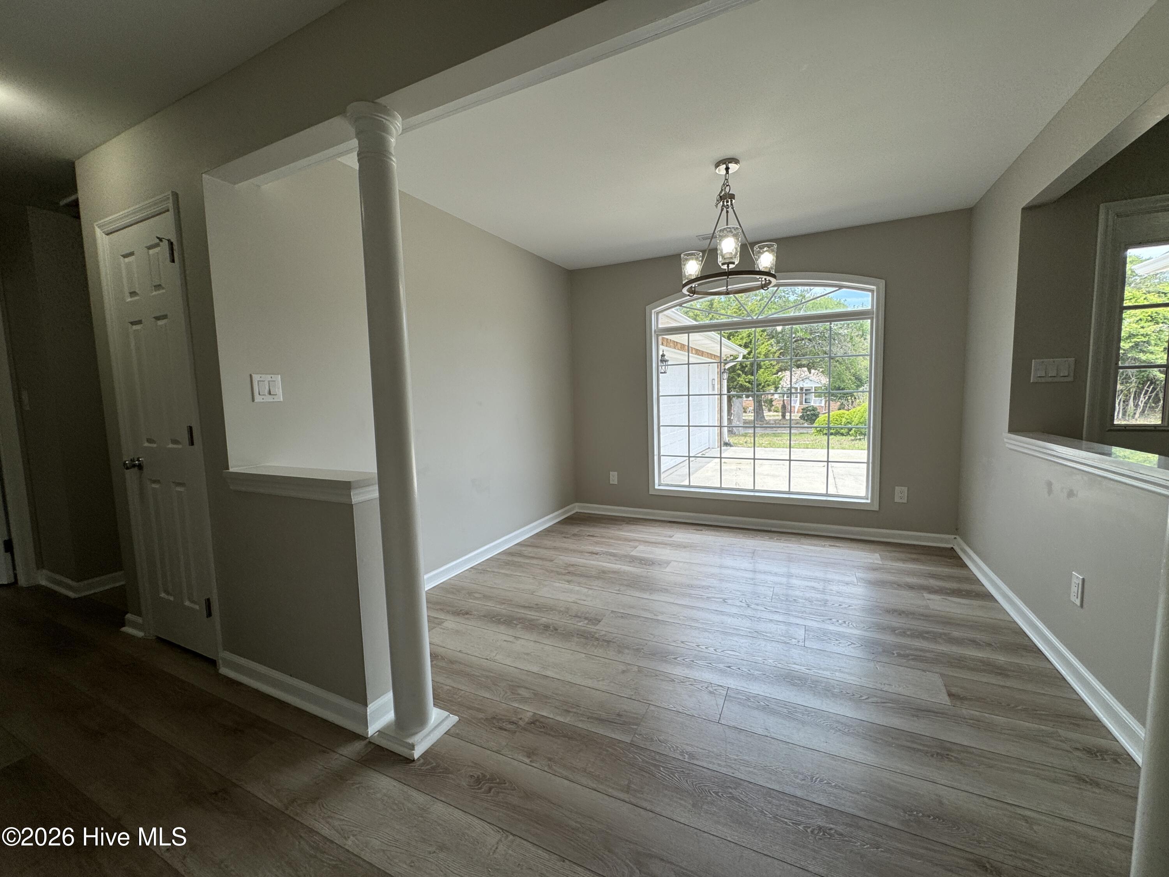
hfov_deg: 102.1
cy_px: 438
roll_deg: +1.3
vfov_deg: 85.7
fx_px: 473
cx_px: 584
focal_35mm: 14
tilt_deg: -6.6
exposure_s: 1/245
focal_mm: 2.22
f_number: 2.2
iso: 40
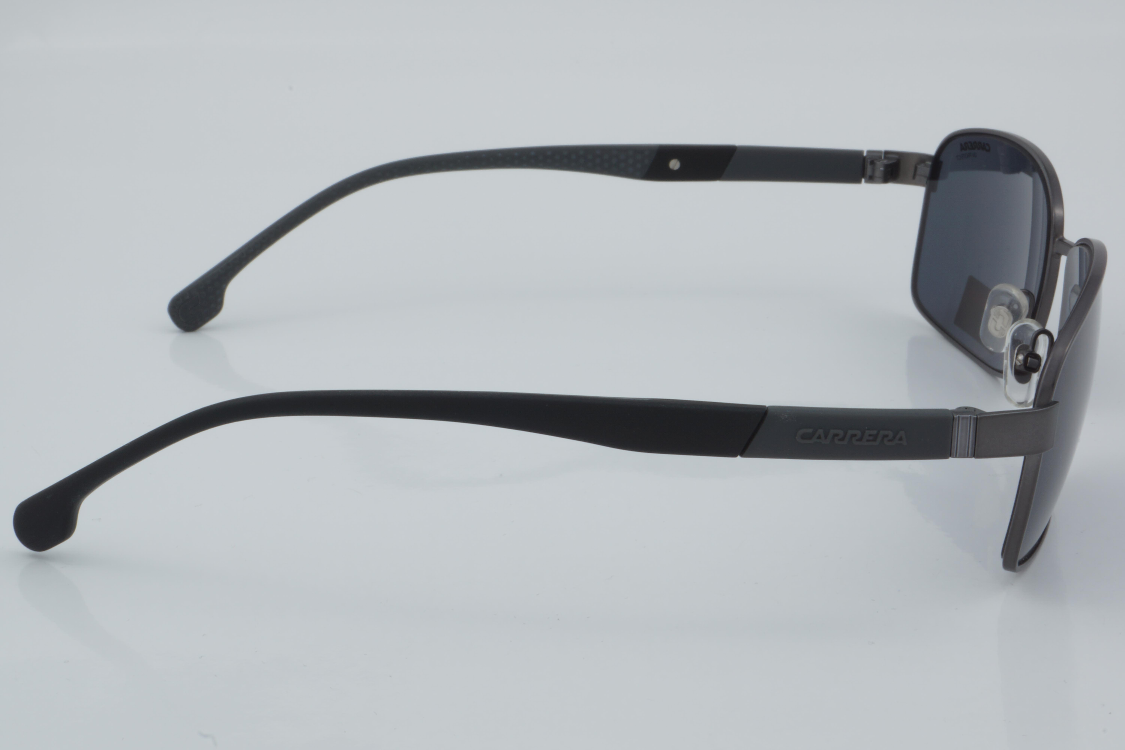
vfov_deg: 18.2
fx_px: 2344
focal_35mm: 75
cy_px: 375
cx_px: 562
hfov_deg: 27.0
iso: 100
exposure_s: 1/4
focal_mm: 50
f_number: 32
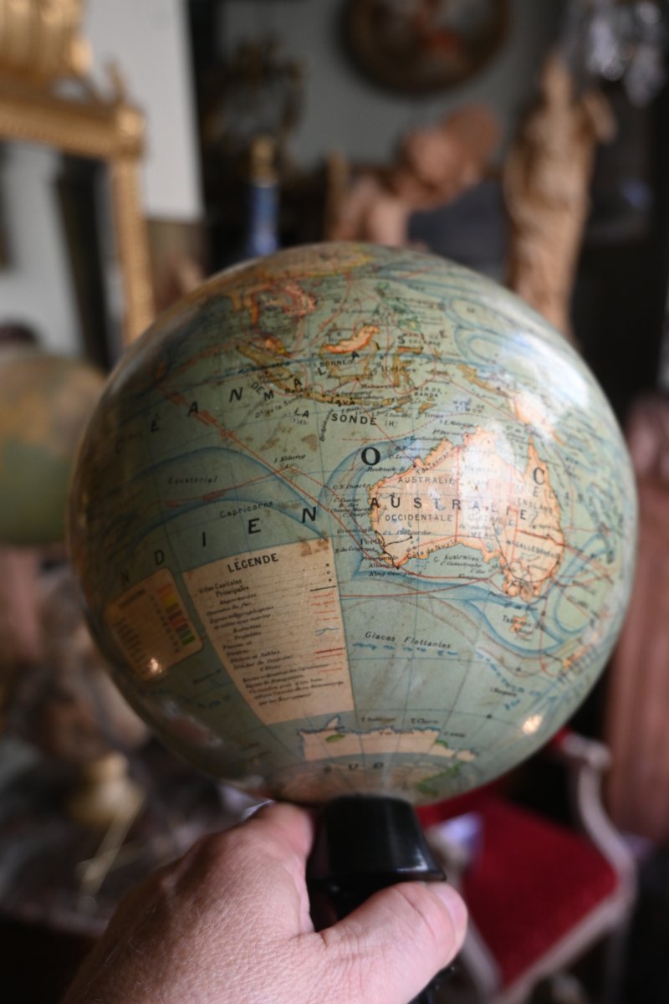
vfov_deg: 54.1
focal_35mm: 35
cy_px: 502
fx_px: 983
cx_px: 334
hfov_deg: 37.6
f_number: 4
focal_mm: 23.5
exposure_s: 1/250
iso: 400
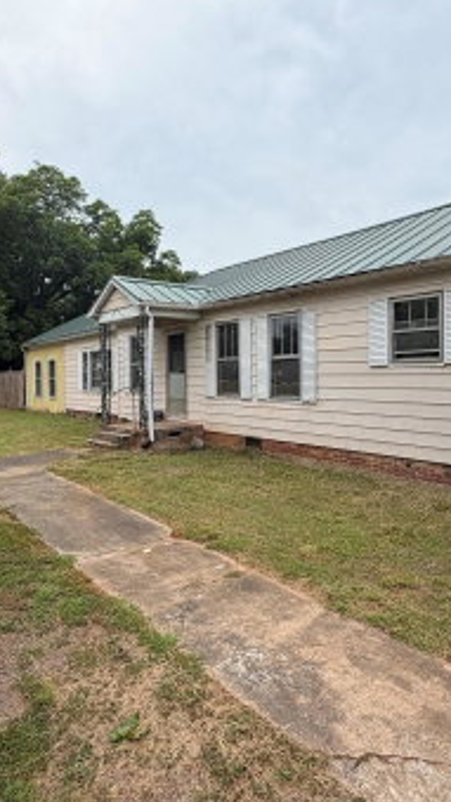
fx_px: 489
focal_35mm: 23
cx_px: 215
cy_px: 389
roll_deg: +0.6
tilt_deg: -1.4
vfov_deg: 78.7
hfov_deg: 49.5
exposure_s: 1/770
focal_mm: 2.22
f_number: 2.2
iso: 25
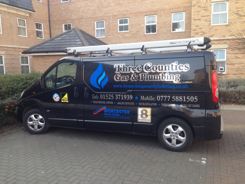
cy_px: 92
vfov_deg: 42.9
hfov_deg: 55.4
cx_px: 122
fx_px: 234
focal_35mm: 33
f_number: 2.4
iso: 50
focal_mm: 4.12
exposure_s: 1/161
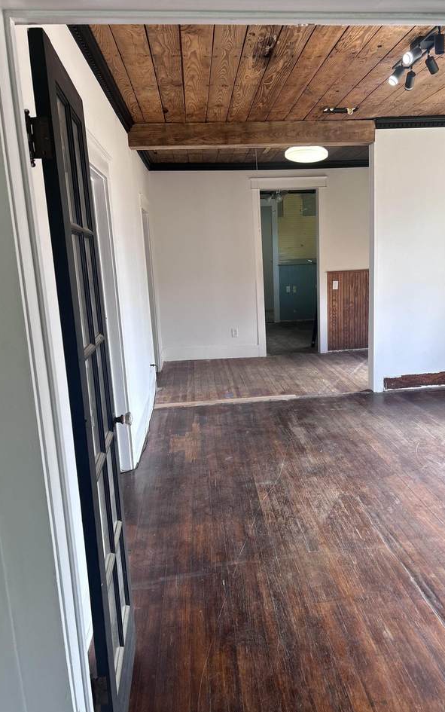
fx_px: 543
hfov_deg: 44.4
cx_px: 264
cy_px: 356
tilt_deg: -11.0
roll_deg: +2.2
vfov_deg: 66.5
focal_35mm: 28
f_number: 1.5
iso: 40
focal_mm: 5.7
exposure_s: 1/121
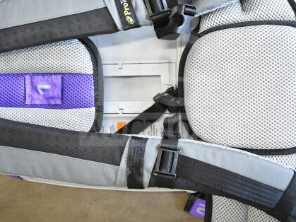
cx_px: 158
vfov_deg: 25.7
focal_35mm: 57
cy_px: 90
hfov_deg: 33.9
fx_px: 485
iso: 1600
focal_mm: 27
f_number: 4
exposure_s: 1/50
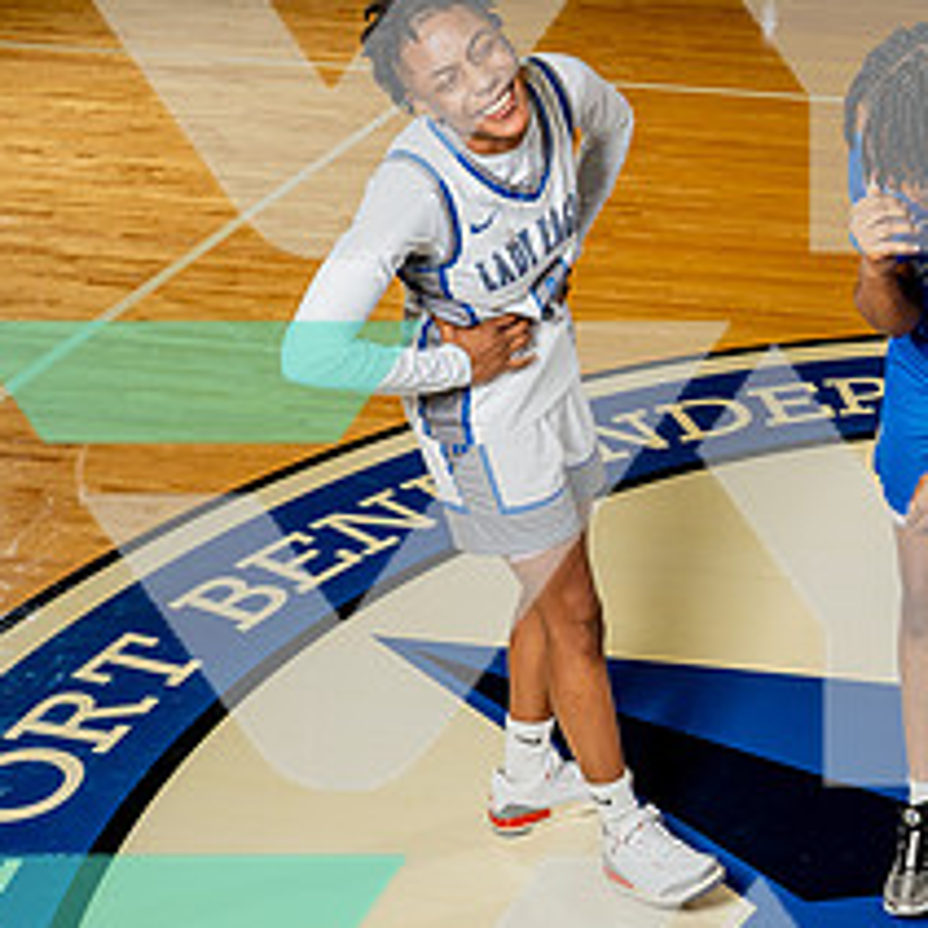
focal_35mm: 63
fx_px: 1911
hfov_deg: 24.9
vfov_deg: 27.2
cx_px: 1082
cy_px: 556
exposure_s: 1/250
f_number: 5.6
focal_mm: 27
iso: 640
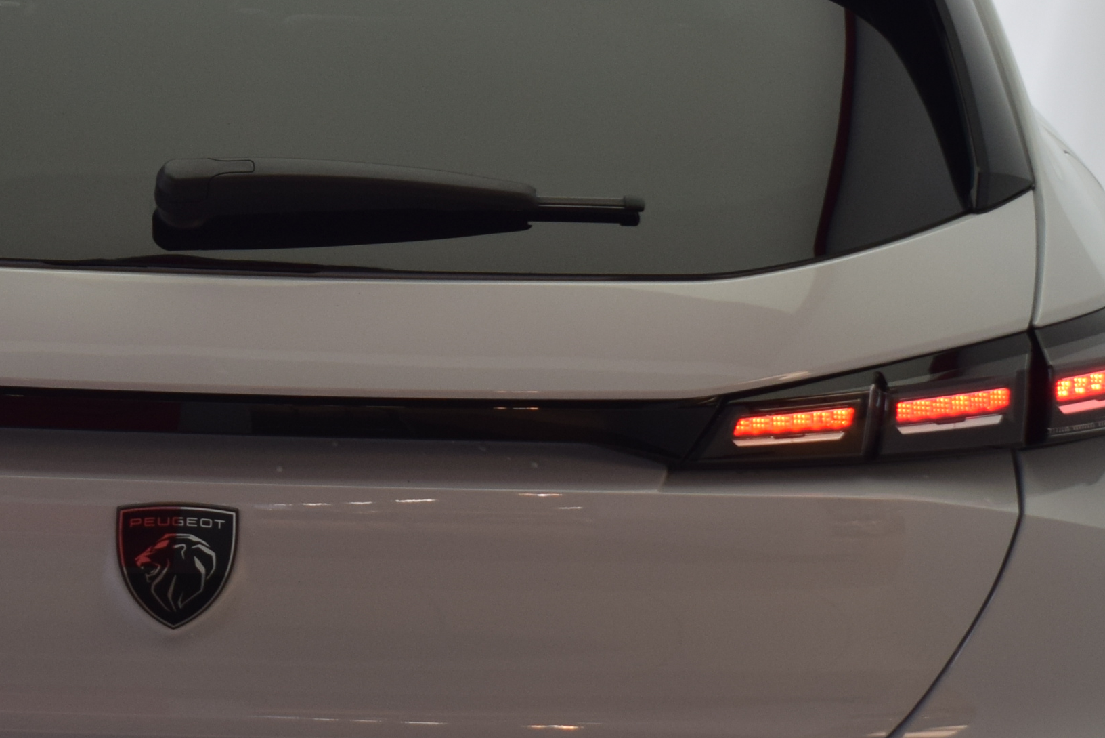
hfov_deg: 13.0
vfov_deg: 8.7
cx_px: 176
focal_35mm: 157
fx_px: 4820
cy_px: 348
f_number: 5
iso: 400
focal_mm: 38
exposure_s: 1/100
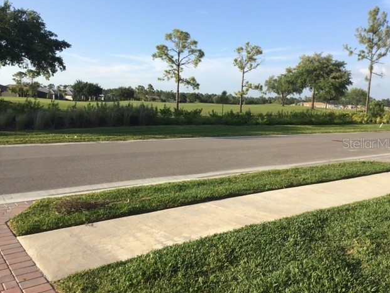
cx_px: 201
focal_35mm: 32
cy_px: 143
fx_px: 361
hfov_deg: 56.8
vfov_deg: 44.2
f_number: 2.4
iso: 25
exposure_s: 1/741
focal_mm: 3.3
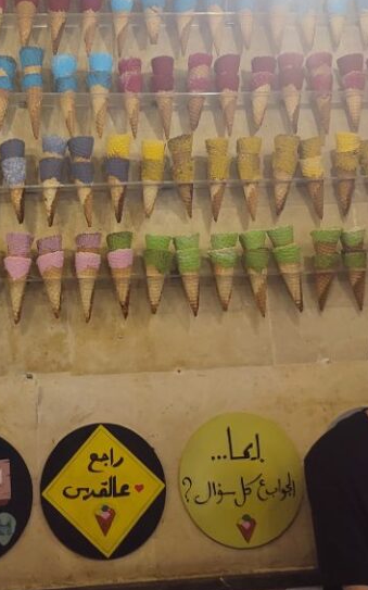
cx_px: 60
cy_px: 162
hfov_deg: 25.3
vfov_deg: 39.4
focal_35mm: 50
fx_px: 803
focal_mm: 6.04
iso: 108
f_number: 1.9
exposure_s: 1/33
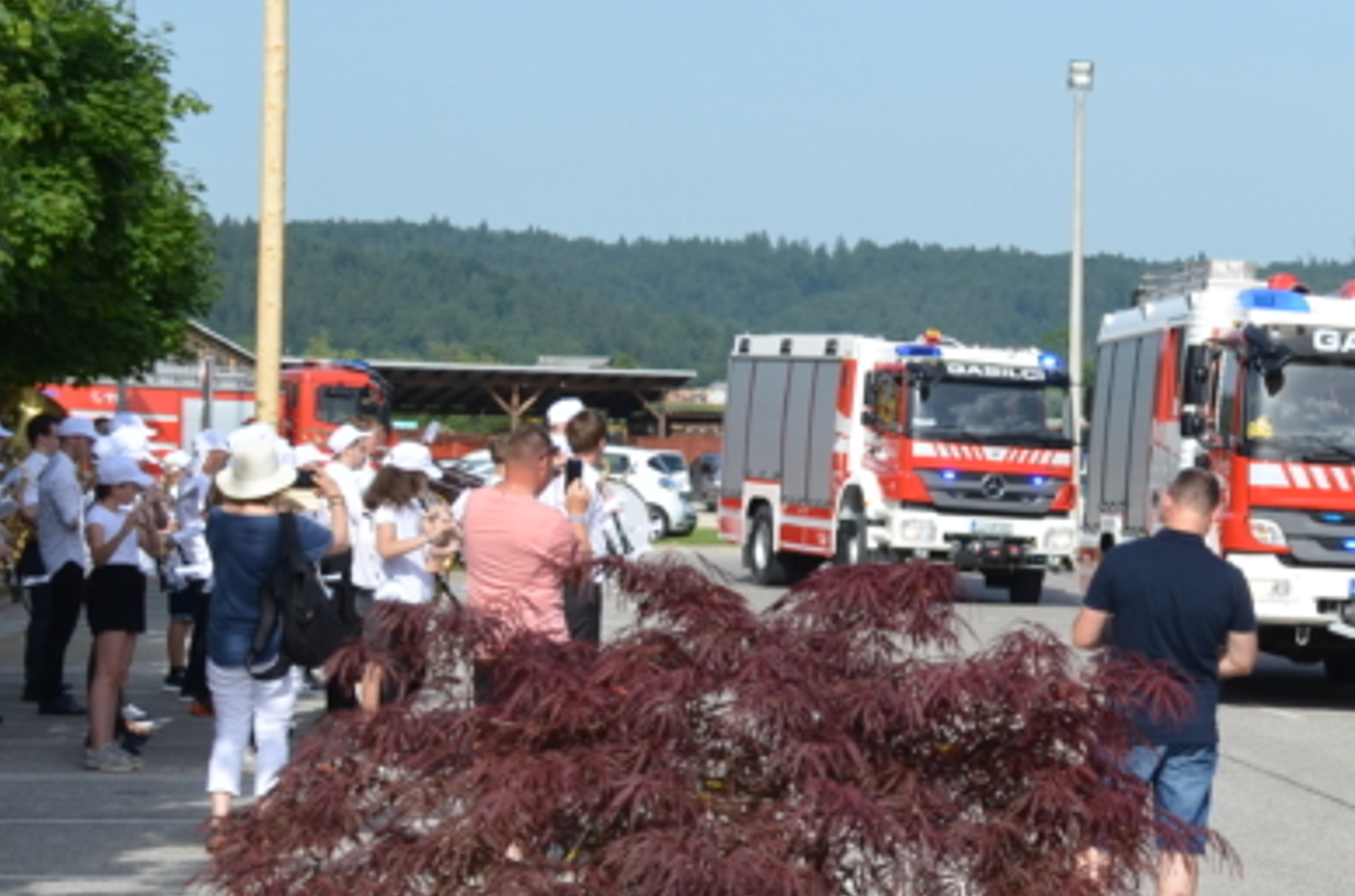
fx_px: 4328
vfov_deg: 11.8
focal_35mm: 115
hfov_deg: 16.8
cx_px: 1731
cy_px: 582
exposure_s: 1/400
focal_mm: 29
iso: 200
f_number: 10
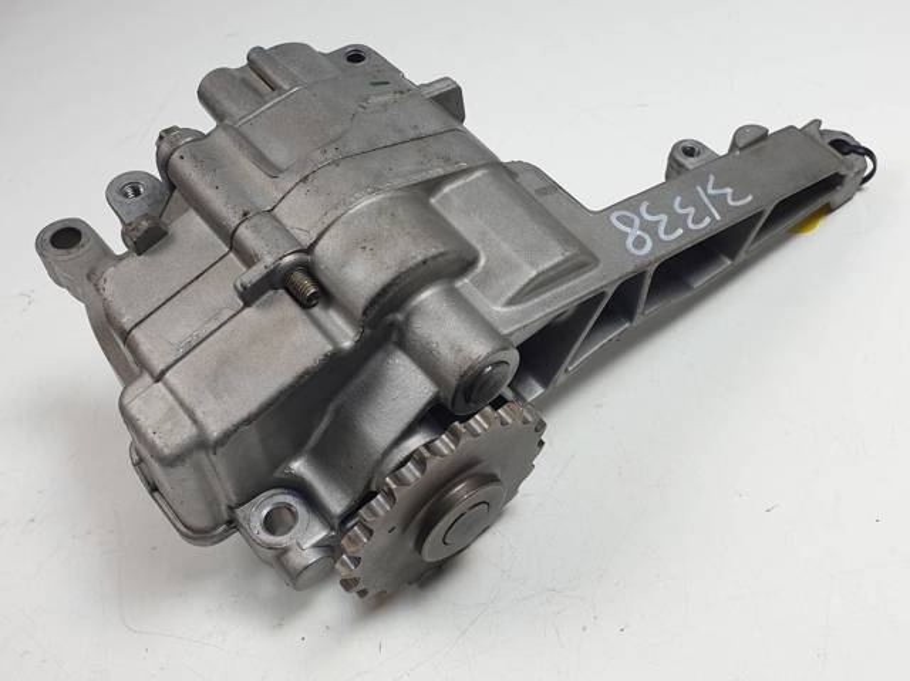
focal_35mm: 26
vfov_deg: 53.0
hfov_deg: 67.3
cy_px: 340
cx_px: 455
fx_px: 683
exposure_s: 1/171
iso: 50
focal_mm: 4.3
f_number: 2.4
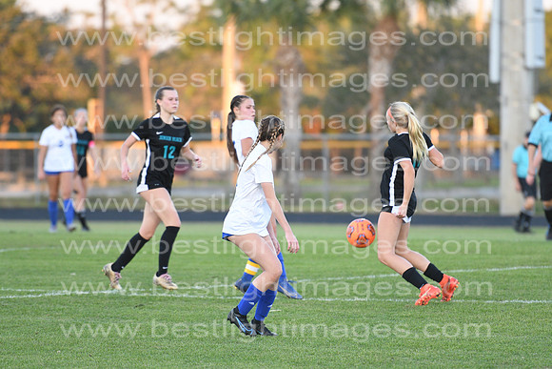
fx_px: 4601
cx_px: 276
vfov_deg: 4.6
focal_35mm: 300
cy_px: 184
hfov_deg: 6.9
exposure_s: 1/800
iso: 900
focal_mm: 200
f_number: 2.8
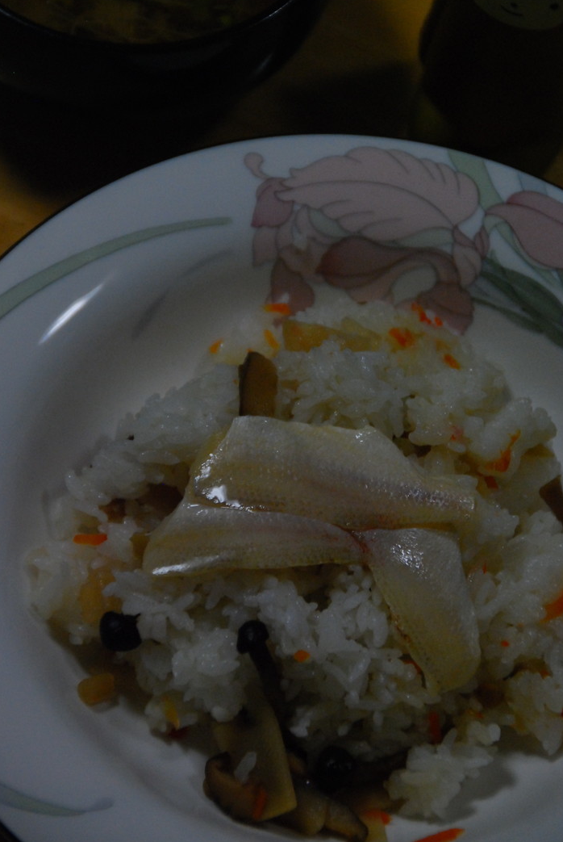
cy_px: 395
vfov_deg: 11.7
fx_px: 4117
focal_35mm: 176
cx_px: 296
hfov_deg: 7.8
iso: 800
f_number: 5.6
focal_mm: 102
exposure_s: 1/100
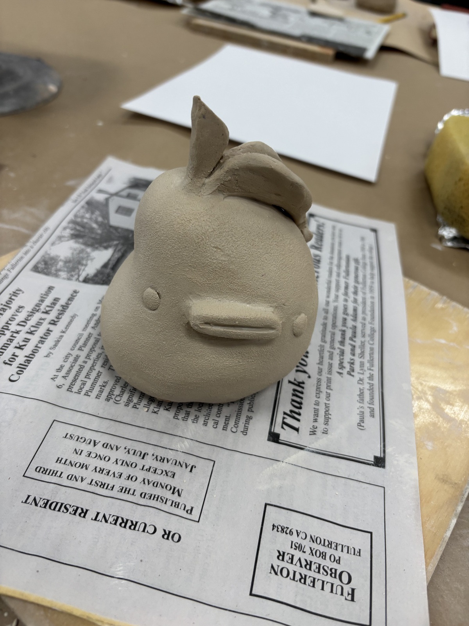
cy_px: 313
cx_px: 234
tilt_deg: -41.9
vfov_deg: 67.3
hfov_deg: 53.1
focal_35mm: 26
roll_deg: -8.6
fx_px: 470
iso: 80
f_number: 1.6
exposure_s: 1/120
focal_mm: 5.96
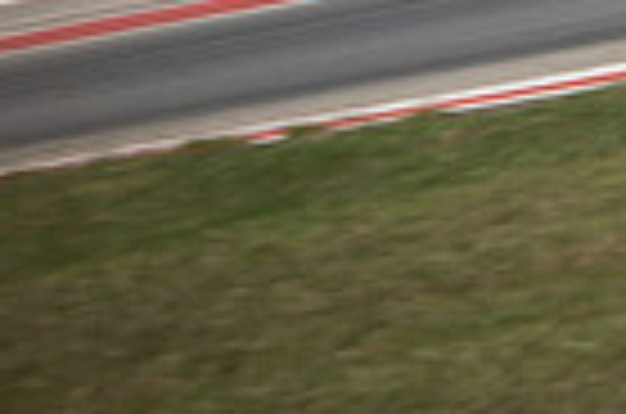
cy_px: -434
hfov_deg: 1.6
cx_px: 1288
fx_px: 21791
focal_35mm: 1256
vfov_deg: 1.1
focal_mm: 200
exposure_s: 1/250
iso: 125
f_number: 9
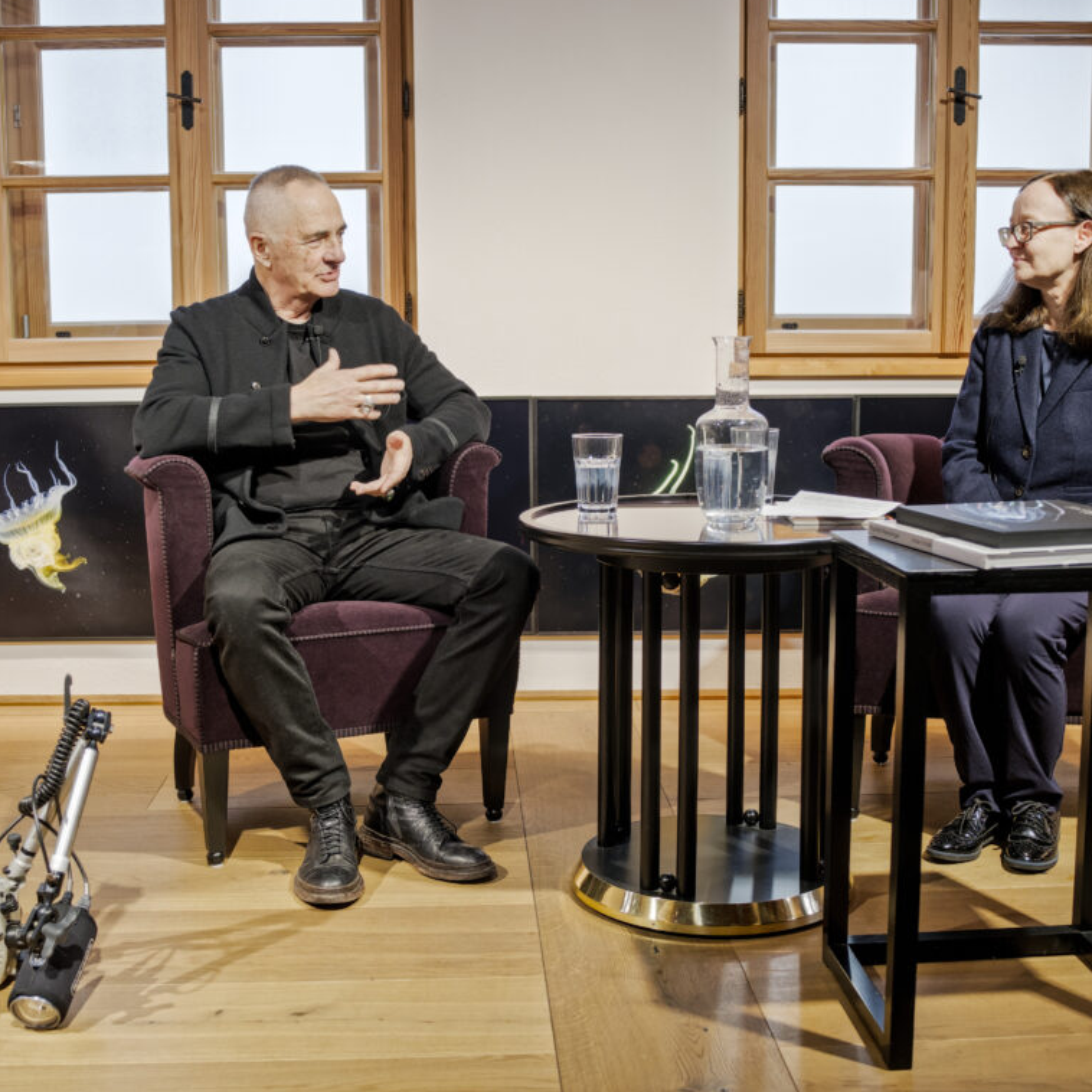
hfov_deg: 39.2
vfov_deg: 39.2
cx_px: 527
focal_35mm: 43
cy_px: 543
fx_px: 1535
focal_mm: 45
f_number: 5.6
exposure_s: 1/60
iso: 1600
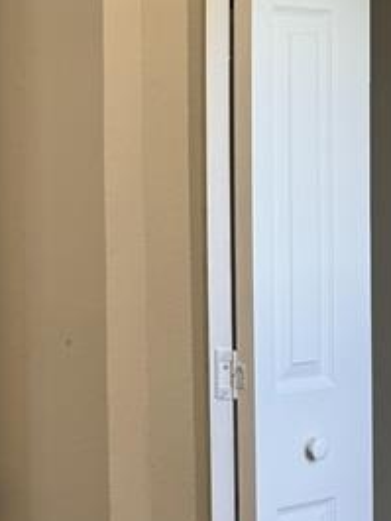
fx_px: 1309
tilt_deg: +0.5
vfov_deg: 22.3
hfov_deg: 16.0
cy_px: 138
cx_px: -132
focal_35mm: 87
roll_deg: +0.0
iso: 80
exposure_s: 1/120
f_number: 1.78
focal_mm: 6.76
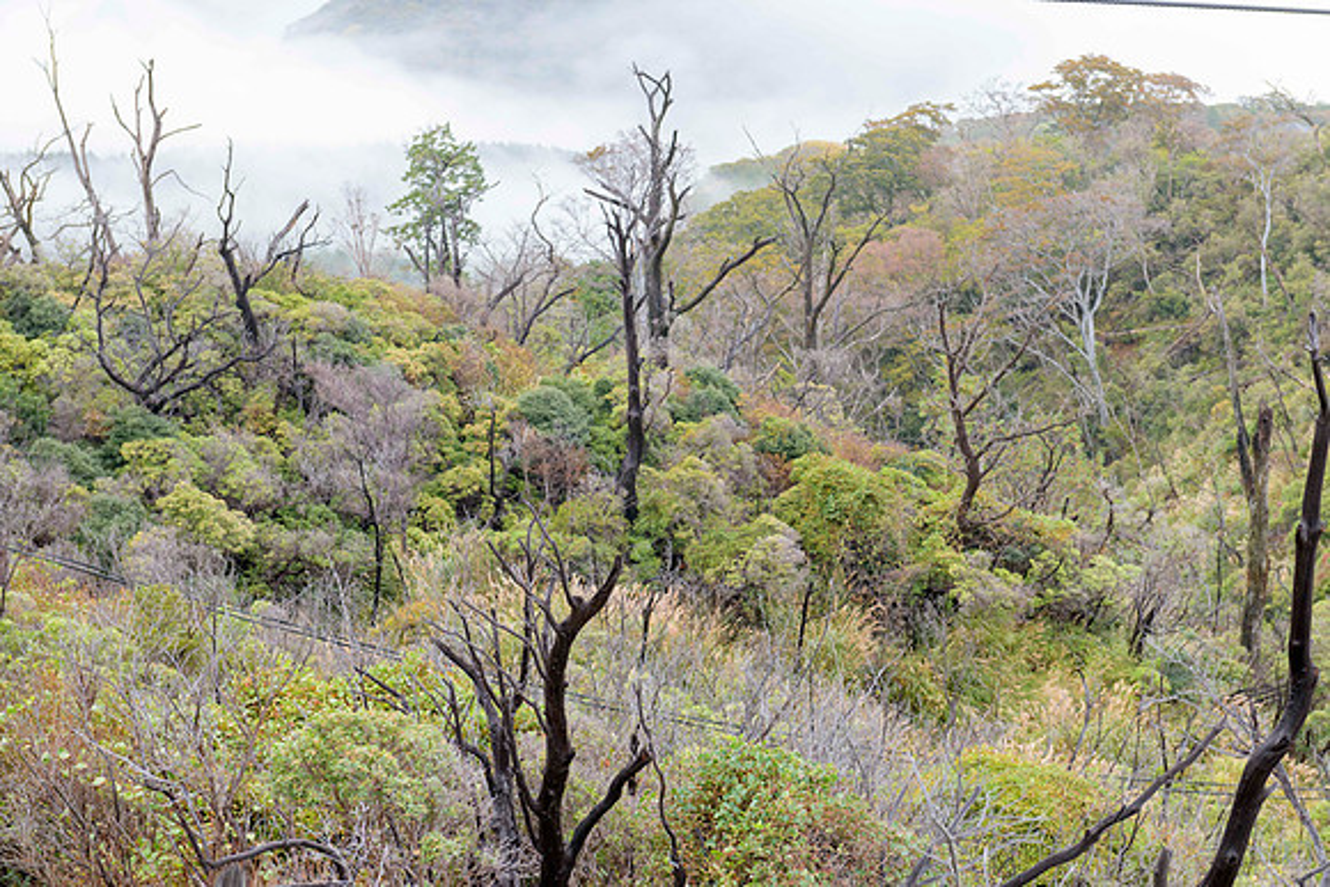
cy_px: 444
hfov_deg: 28.8
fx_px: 2587
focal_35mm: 70
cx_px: 665
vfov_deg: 19.5
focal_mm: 70
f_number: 5.6
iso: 450
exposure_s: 1/160
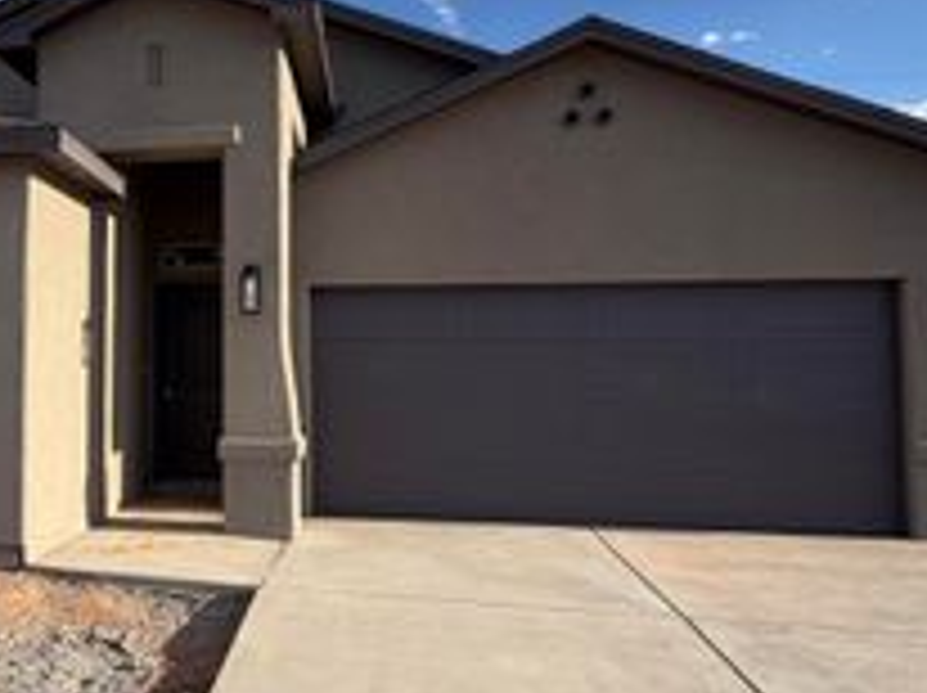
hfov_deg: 51.0
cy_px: 317
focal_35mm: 34
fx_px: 909
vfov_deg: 41.7
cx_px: 198
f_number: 2.2
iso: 32
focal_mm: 2.22
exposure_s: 1/770
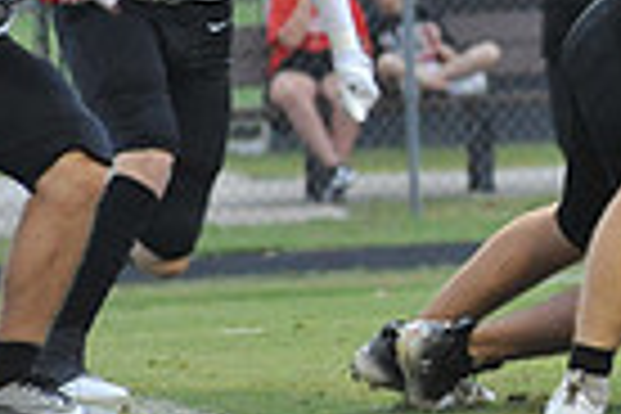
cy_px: -297
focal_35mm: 840
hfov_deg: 2.4
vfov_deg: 1.6
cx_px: 1242
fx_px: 14489
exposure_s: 1/250
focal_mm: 200
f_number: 6.3
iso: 3200
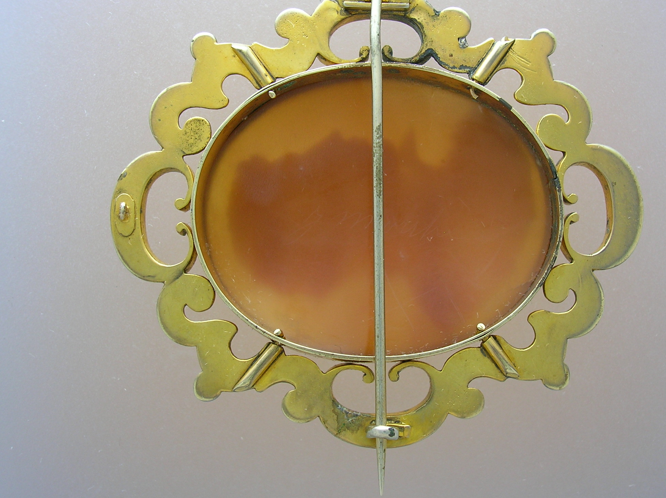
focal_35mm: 54
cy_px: 223
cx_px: 375
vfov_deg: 27.0
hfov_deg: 35.5
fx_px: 1038
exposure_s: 1/4.7
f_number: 3.2
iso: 54
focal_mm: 7.7
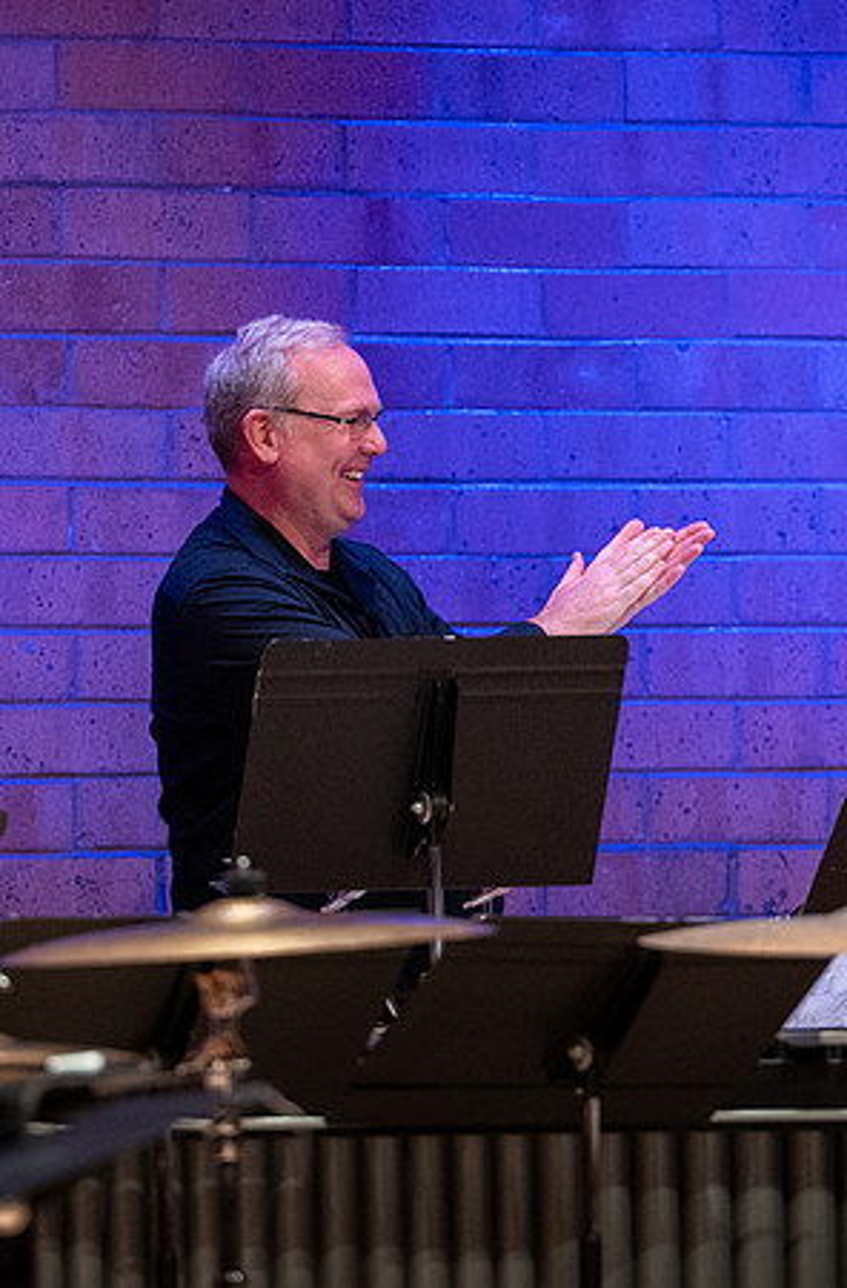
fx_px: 15530
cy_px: 538
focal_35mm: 436
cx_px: 604
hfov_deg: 3.1
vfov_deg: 4.7
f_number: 2.8
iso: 3200
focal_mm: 200
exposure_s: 1/320
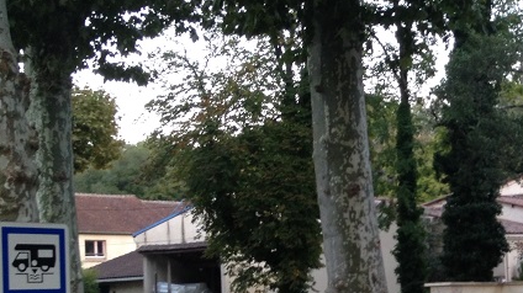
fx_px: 1247
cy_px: 257
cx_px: 604
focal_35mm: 90
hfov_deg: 22.1
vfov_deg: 13.3
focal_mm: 4.28
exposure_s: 1/20
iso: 64
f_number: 2.4
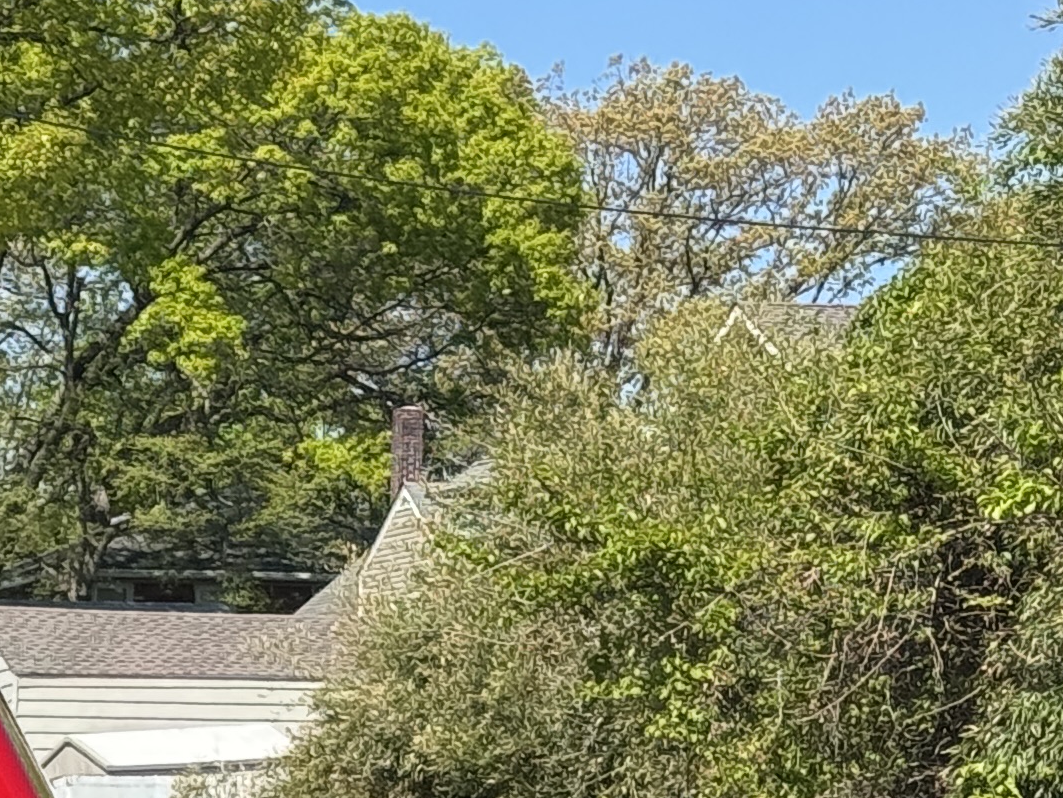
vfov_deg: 8.0
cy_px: 1245
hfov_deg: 10.6
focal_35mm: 182
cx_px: -362
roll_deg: -0.4
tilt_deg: -2.9
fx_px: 5591
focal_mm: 6.76
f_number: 1.78
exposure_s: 1/1818
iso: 64
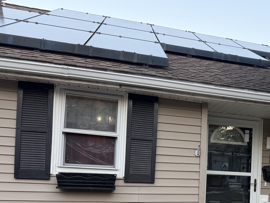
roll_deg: -2.0
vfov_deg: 29.9
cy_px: 173
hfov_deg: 37.2
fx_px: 367
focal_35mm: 47
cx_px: 255
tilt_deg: +0.9
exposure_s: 1/228
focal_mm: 6.76
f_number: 1.78
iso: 160
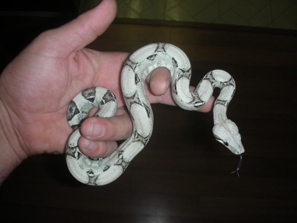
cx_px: 148
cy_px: 112
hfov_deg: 52.6
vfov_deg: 40.7
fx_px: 300
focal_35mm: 35
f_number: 3
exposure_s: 1/60.1
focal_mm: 5.8
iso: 50
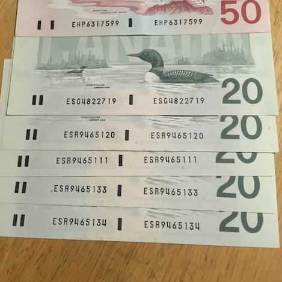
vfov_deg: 46.8
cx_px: 139
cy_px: 106
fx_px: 323
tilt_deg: -73.9
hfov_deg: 47.2
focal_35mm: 35
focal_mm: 4.15
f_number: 2.2
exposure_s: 1/15
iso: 320
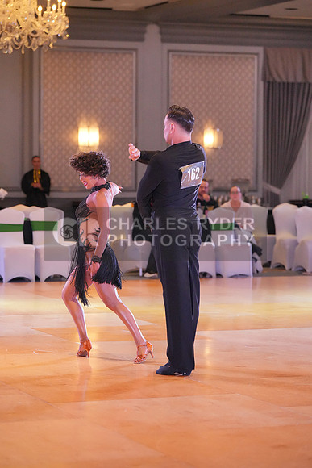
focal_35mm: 117
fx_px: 1520
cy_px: 234
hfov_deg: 11.7
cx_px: 156
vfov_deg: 17.5
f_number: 3.5
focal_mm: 117
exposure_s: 1/500
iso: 8000
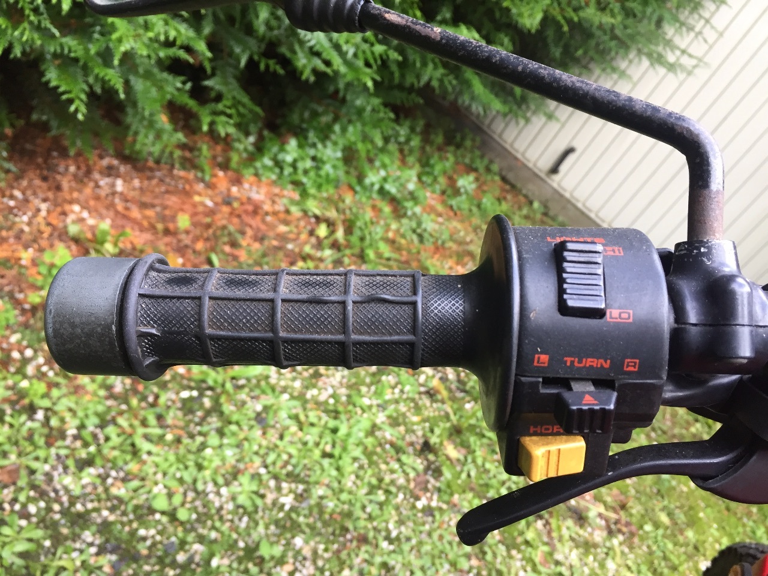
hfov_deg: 61.7
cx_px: 384
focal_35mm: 29
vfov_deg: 48.2
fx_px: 643
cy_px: 288
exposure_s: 1/33
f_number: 2.2
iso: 50
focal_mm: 4.15
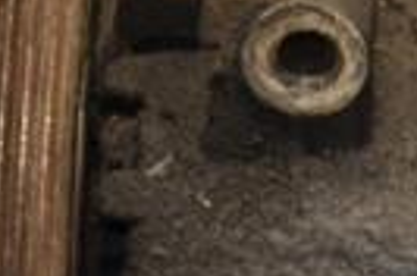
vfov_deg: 2.4
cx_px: 527
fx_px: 6671
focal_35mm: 577
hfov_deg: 3.6
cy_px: 292
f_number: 5.6
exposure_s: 1/80
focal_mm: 85
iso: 800
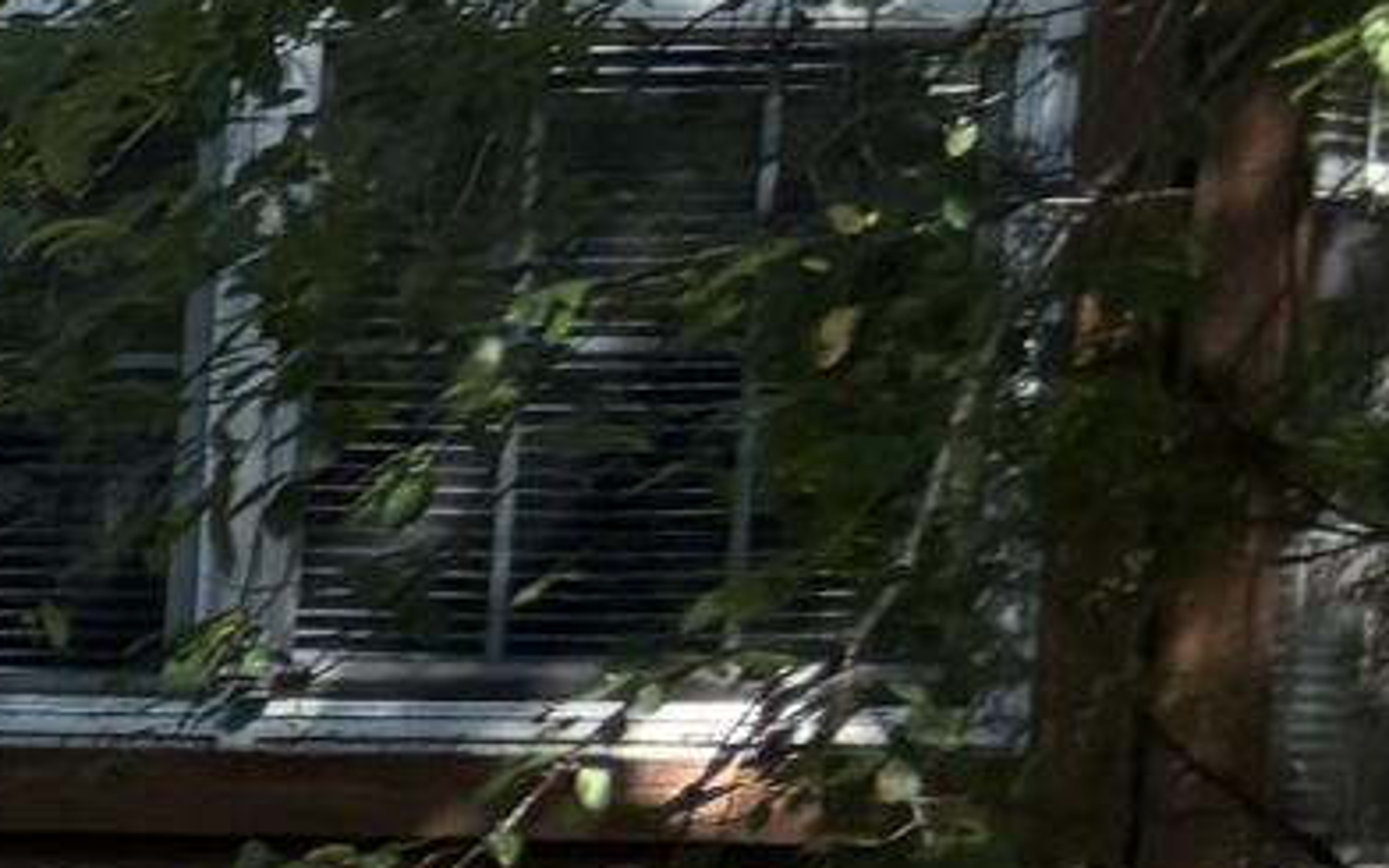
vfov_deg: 6.1
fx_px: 7987
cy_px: 1672
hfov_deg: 7.8
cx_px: -3526
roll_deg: -0.7
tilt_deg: -7.3
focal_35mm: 211
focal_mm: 5.96
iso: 50
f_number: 1.6
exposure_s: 1/1362
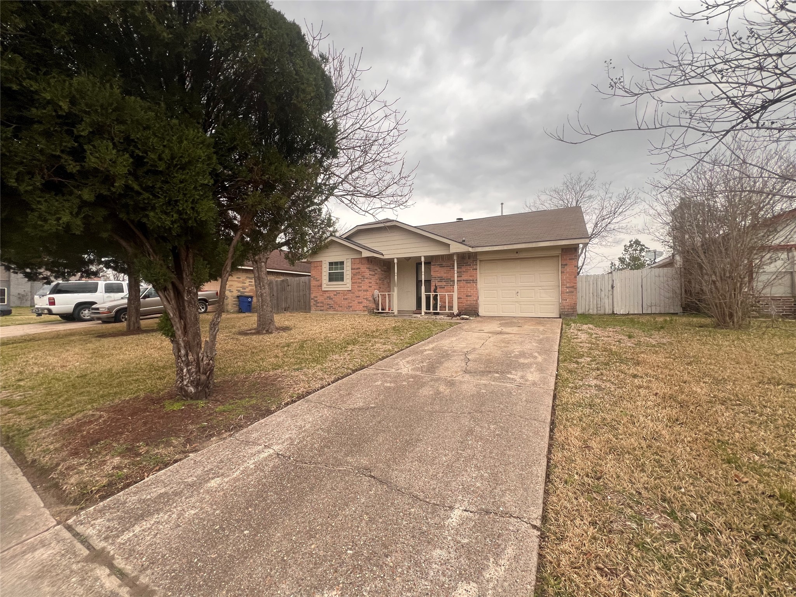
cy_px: 298
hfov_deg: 106.2
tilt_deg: -0.2
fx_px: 299
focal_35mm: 13
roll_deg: +0.1
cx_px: 398
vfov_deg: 89.9
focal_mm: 1.57
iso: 80
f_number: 1.8
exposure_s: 1/99
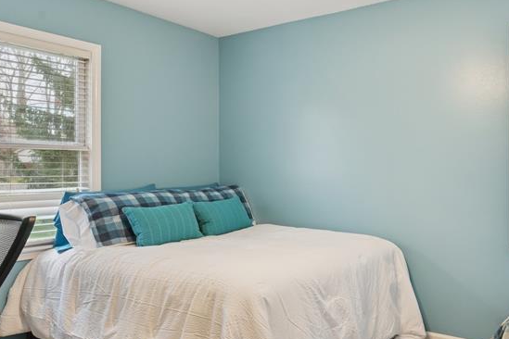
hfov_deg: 60.6
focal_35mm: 28
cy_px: 164
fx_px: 396
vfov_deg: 46.4
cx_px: 401
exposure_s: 1/25
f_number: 8
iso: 400
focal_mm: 15
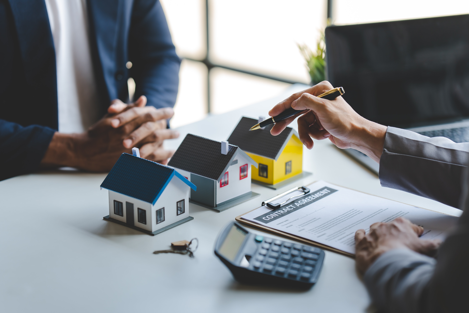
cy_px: 156
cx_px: 234
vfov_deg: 16.1
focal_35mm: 85
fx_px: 1107
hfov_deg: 23.9
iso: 160
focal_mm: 85
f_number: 1.8
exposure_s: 1/400
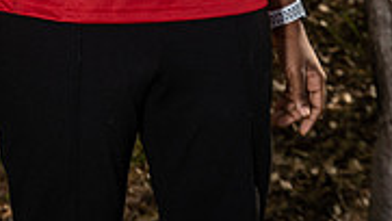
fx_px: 1841
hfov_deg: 12.1
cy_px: -258
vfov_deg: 6.6
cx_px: 78
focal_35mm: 177
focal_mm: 68
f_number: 8
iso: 100
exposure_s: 1/250
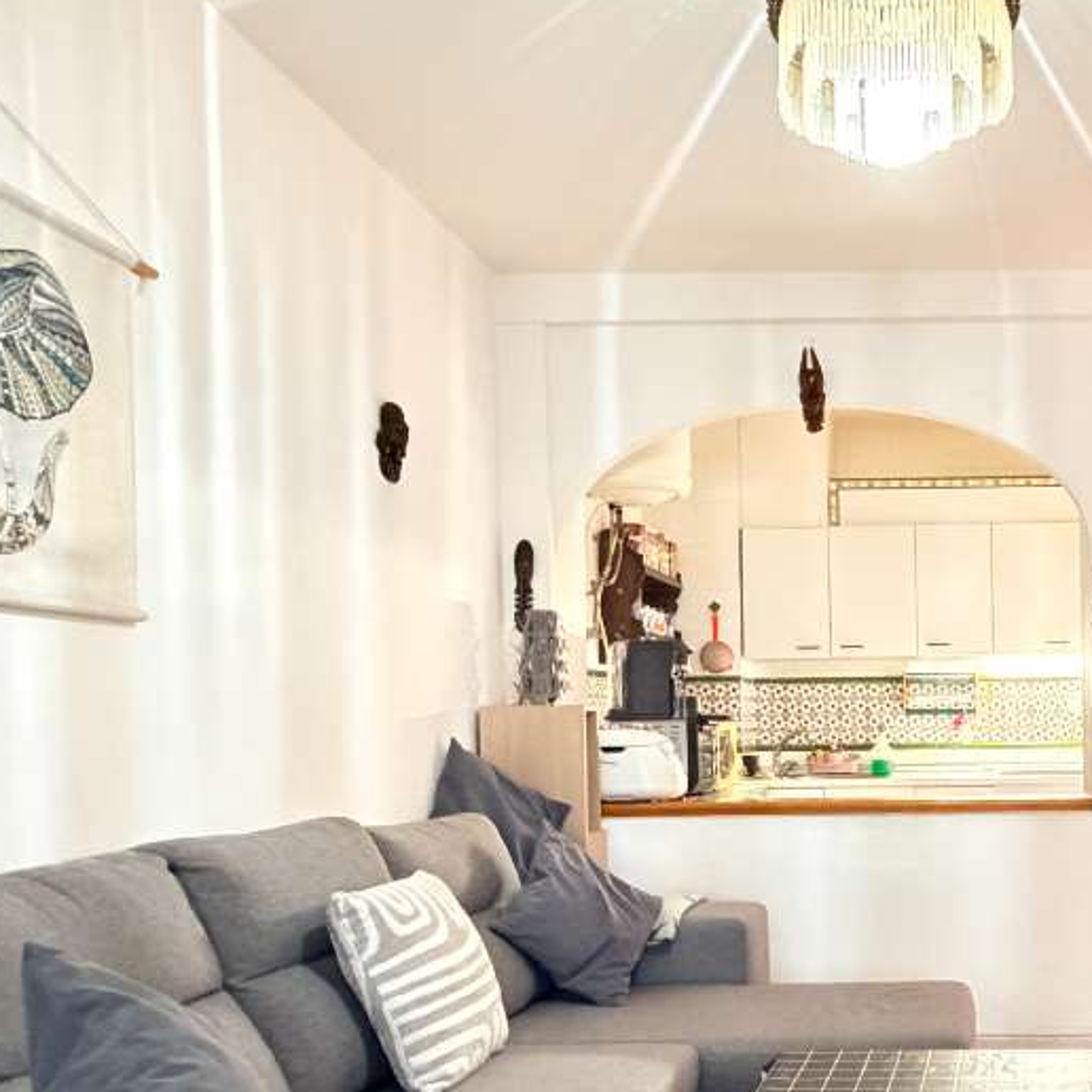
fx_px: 1285
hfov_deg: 42.6
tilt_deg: +0.3
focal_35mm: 36
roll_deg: +1.4
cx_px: 965
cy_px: 763
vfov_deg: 45.1
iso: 1250
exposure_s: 1/25
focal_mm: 2.22
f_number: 2.2
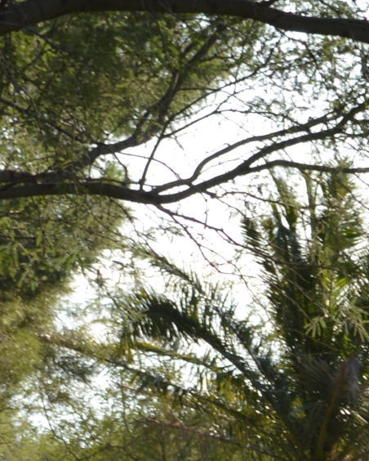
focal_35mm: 299
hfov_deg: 5.1
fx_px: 4077
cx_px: 689
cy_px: 660
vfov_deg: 6.4
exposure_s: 1/200
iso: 100
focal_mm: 40
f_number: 7.1
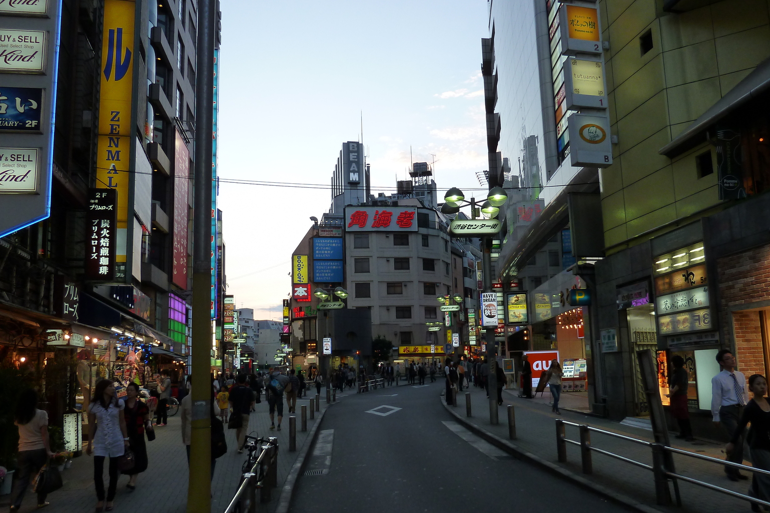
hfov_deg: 67.4
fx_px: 577
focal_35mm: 27
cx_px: 397
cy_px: 298
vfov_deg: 47.7
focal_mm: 4.1
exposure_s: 1/80
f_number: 3.3
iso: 125
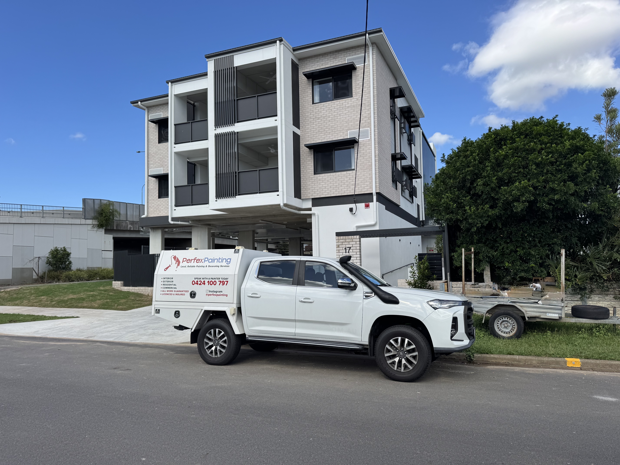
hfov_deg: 71.6
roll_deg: +1.0
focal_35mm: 24
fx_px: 430
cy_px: 232
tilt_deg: +3.7
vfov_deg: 56.8
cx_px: 310
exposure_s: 1/3802
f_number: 1.78
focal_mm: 6.76
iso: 80
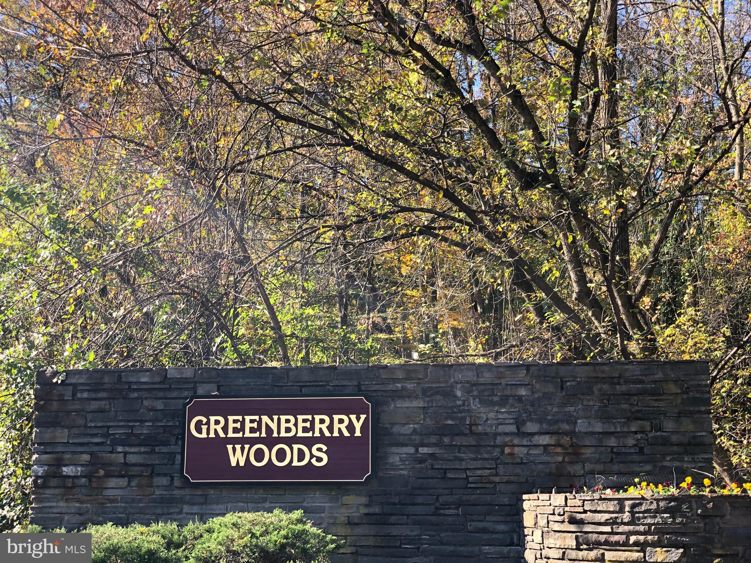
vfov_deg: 28.0
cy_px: 282
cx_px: 376
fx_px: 1128
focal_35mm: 52
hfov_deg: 36.8
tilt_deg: +11.8
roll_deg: +0.9
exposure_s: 1/190
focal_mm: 6
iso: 16
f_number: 2.4
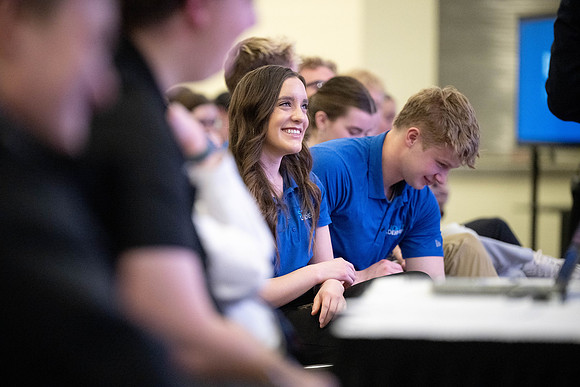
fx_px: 3223
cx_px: 290
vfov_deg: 6.9
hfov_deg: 10.3
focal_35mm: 200
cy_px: 194
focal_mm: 200
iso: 8000
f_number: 2.8
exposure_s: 1/500
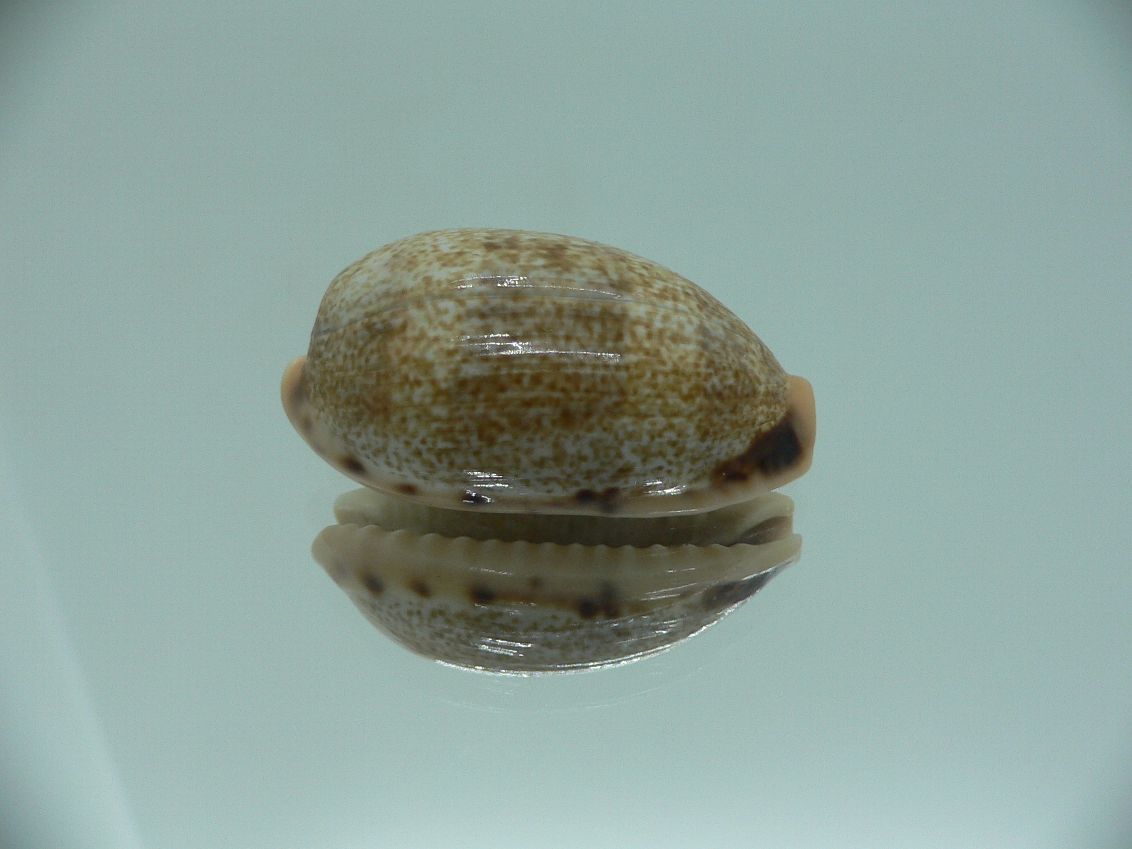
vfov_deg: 40.7
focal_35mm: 35
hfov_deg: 52.6
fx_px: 1145
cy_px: 424
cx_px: 566
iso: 100
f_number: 2.8
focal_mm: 4.6
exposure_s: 1/60
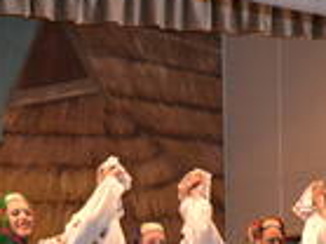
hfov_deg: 6.6
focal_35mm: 301
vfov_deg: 4.9
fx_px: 2832
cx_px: 52
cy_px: 262
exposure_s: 1/60
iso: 3200
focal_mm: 58
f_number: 5
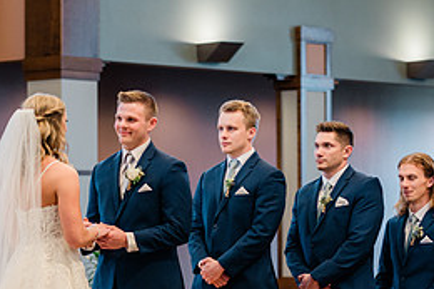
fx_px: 2313
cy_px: 267
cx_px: 331
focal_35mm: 192
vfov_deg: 7.1
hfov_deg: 10.7
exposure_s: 1/250
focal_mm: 86
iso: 1000
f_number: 2.8
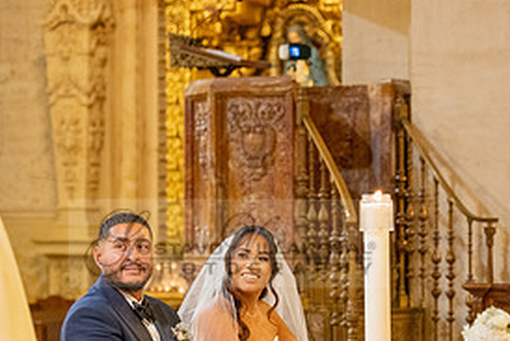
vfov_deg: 9.3
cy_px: 243
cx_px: 231
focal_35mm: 148
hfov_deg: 13.9
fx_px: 2098
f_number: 2.8
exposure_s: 1/200
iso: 2000
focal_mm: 70
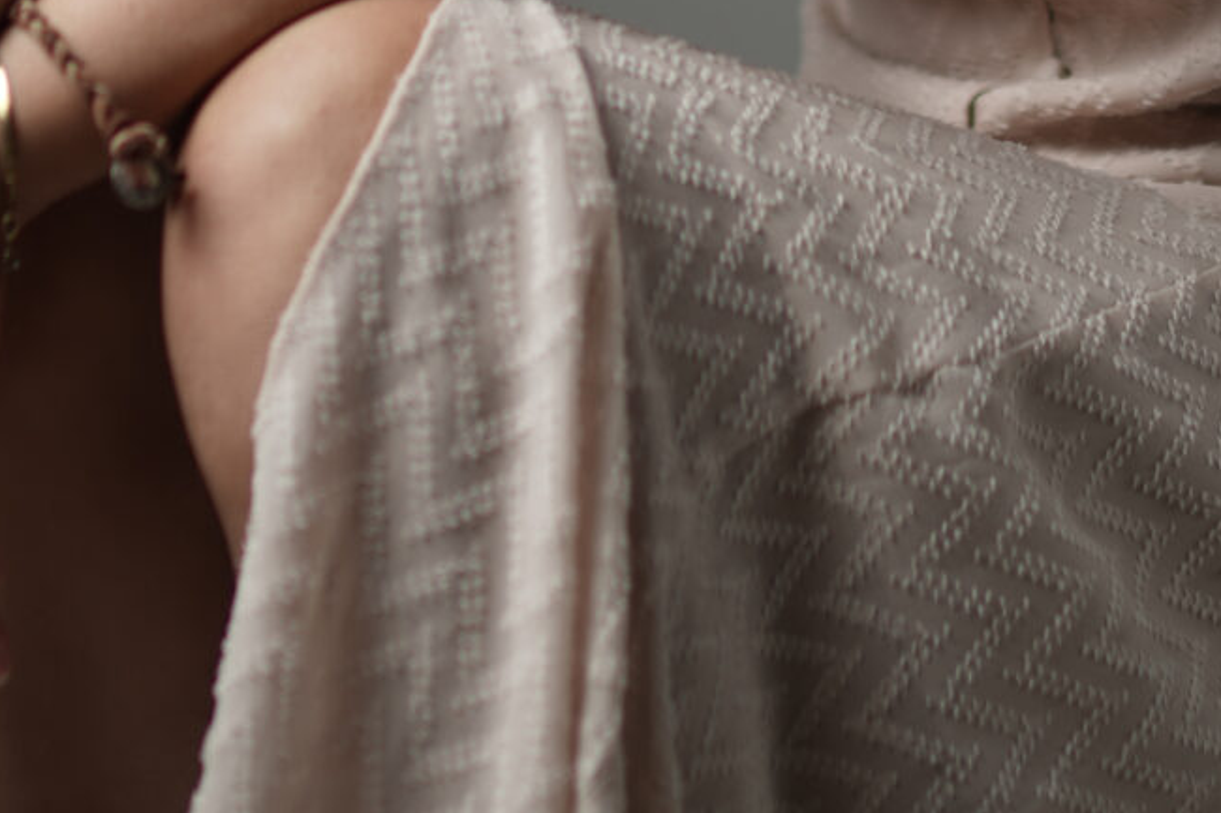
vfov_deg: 6.8
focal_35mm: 197
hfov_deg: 10.4
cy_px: -752
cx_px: 866
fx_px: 6679
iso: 50
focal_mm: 50
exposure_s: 1/100
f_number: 1.4
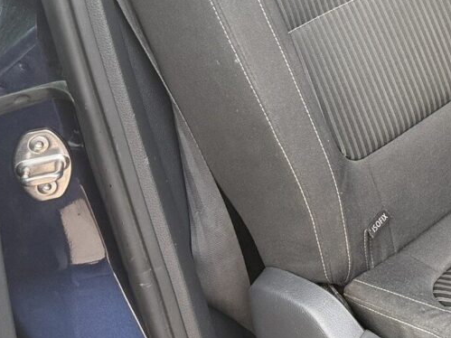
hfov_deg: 22.7
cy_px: -55
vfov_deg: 18.3
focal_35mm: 77
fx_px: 1003
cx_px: 584
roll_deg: +0.8
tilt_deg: -20.5
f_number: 1.78
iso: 80
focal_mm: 6.76
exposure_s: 1/176
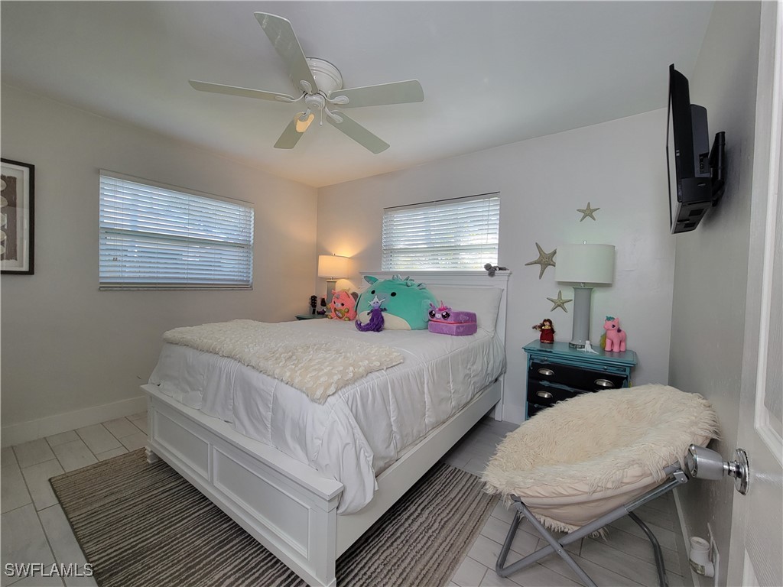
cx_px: 392
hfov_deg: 106.2
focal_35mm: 13
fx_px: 294
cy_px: 294
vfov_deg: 89.9
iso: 64
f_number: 2.2
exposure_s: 1/60
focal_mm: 2.2
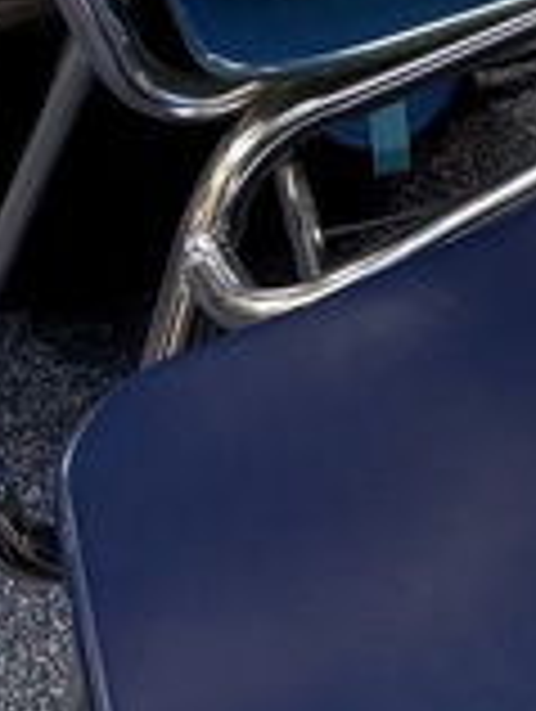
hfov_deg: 8.1
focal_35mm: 168
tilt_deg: -17.4
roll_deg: +1.7
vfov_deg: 9.8
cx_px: 1369
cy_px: -1188
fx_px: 3459
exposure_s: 1/60
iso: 125
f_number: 1.6
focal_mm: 5.96
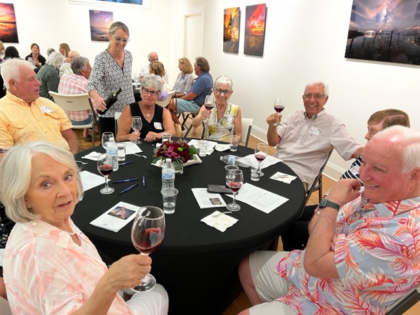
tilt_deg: -20.7
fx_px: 315
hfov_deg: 67.3
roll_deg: -3.2
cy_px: 158
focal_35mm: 26
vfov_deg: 53.1
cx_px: 210
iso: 100
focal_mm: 5.7
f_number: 1.5
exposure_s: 1/60
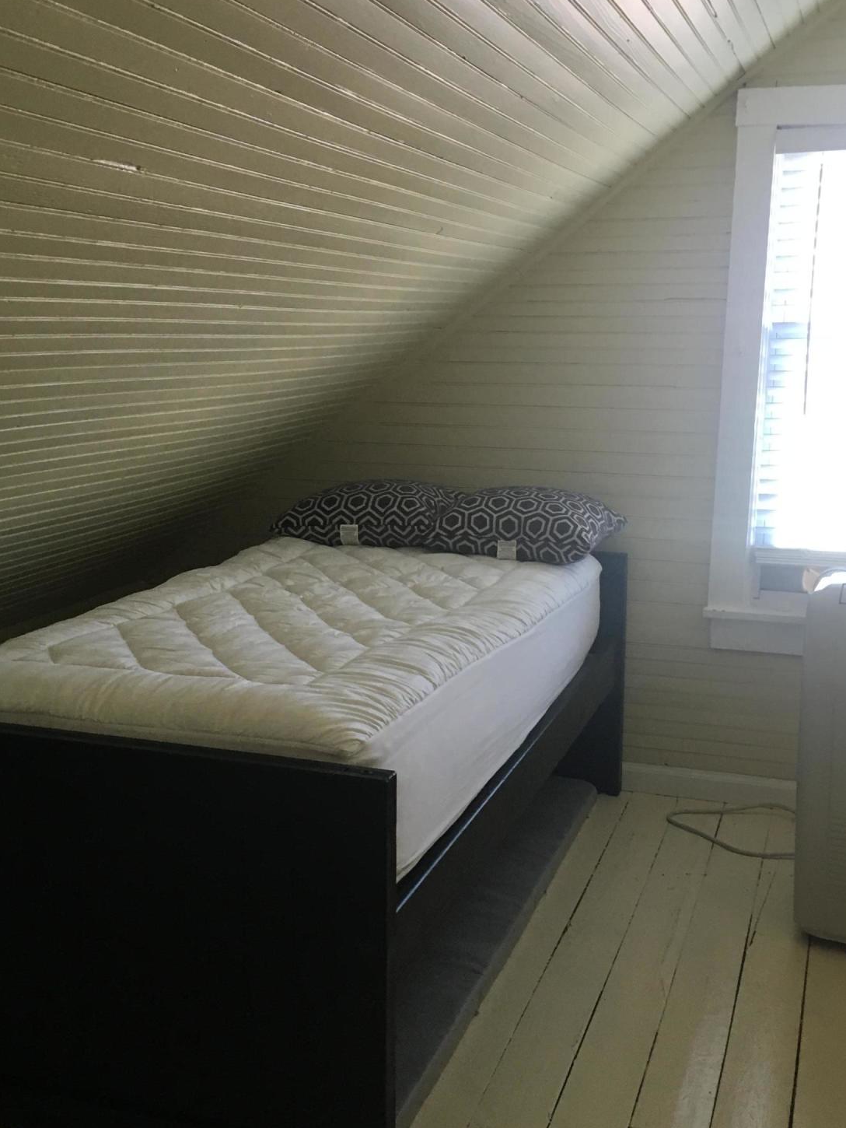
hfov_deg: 36.0
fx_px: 1303
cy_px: 545
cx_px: 420
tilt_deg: -10.2
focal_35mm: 40
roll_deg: -1.5
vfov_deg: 46.8
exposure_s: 1/30
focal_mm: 4.15
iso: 40
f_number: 2.2
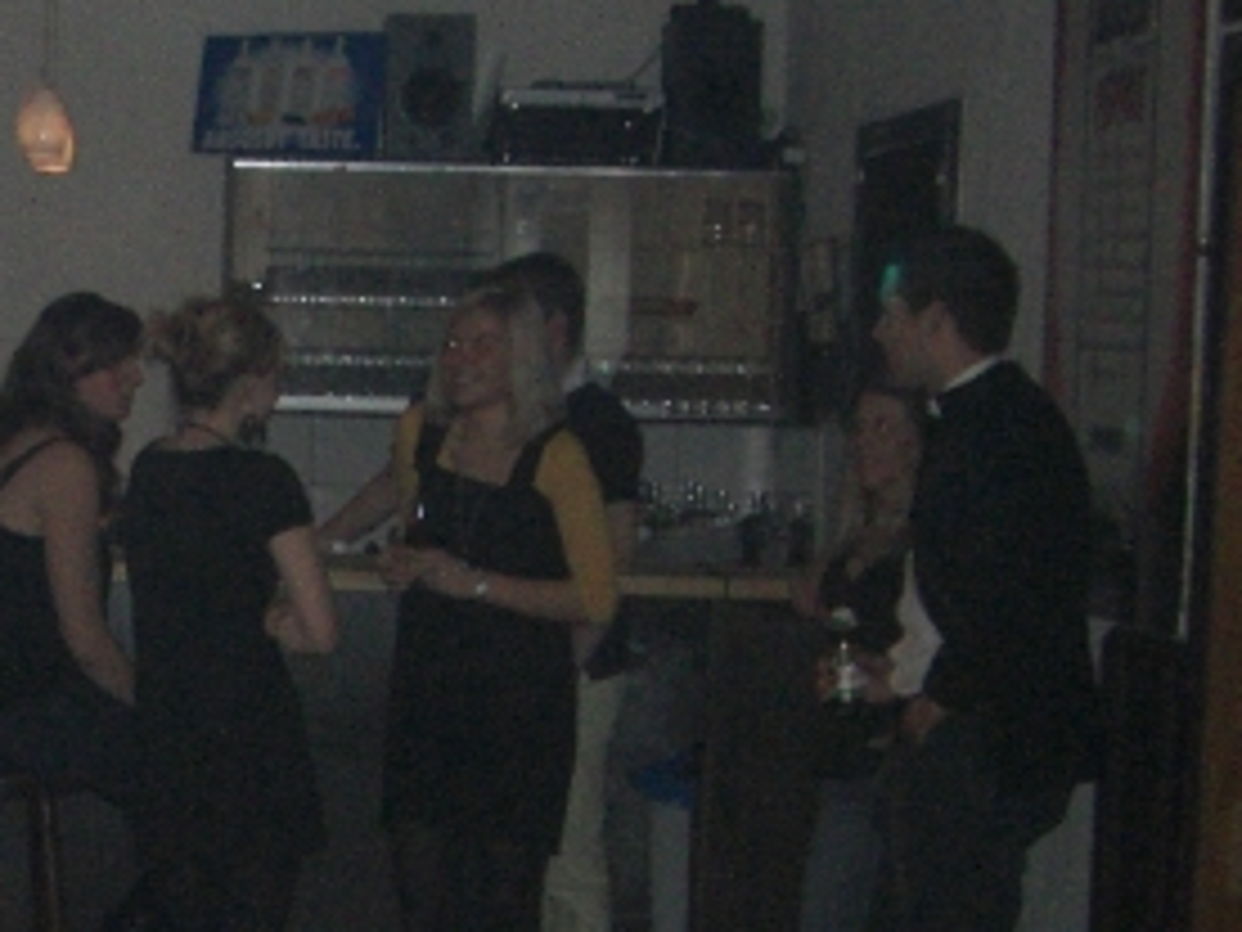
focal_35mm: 102
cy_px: 689
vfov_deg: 14.5
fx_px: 3660
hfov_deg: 18.6
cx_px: -104
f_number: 3.5
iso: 200
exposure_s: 1/60
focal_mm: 7.4
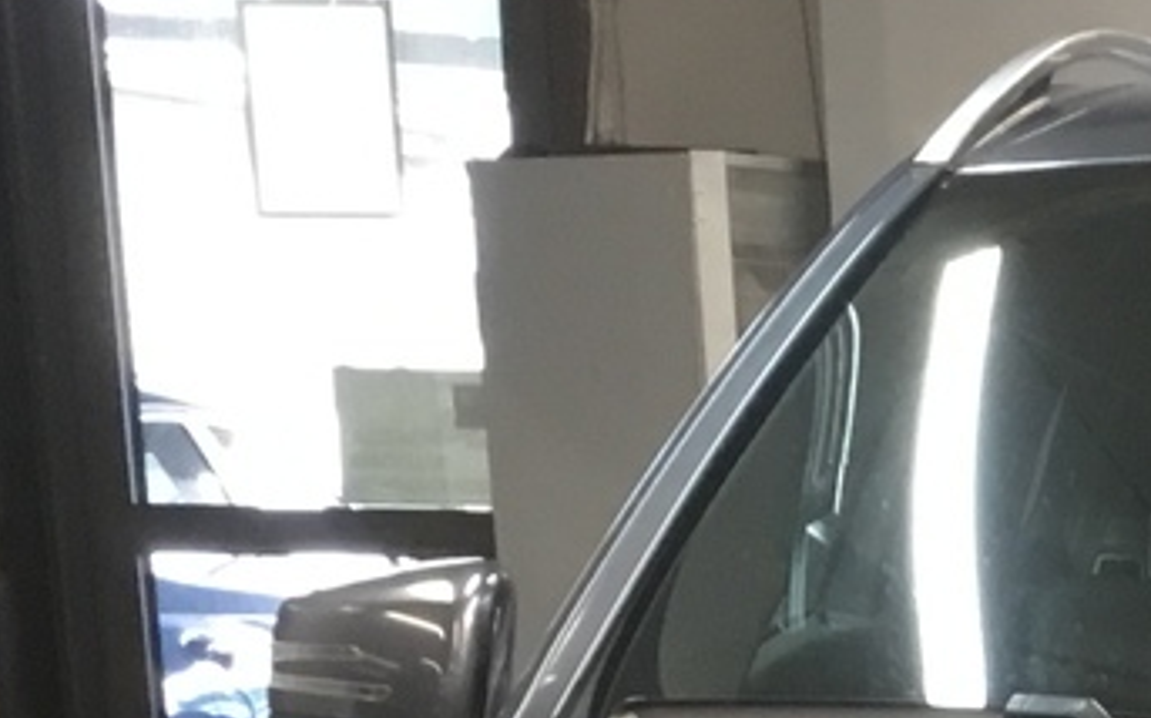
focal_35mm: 138
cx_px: 1809
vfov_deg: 8.7
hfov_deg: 14.0
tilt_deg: -15.6
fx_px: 4327
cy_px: 1654
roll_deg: +0.3
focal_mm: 3.3
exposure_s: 1/33
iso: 100
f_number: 2.4
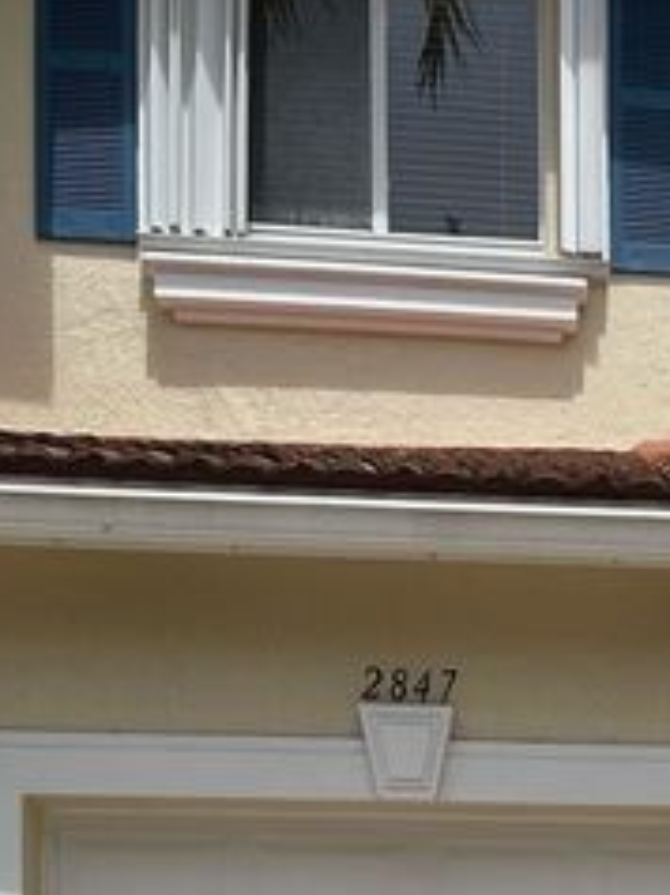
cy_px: 1036
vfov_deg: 24.5
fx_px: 1887
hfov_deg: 18.9
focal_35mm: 73
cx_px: 836
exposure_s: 1/5376
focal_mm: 5.1
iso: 32
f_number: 1.6
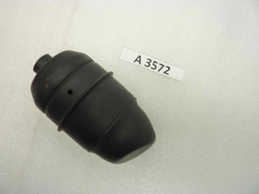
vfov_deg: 54.9
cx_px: 130
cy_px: 97
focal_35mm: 25
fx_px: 187
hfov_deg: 69.4
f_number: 3.3
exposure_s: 1/15
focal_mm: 4.1
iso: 125
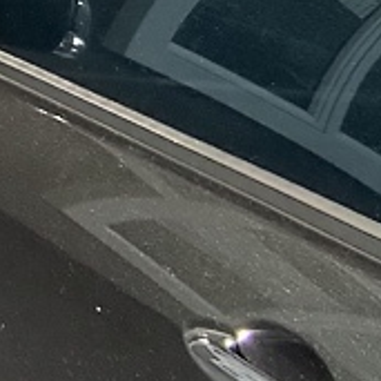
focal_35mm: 113
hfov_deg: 11.1
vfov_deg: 12.8
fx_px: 1407
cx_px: -694
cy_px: -452
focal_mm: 1.65
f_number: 2.2
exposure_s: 1/148
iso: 50
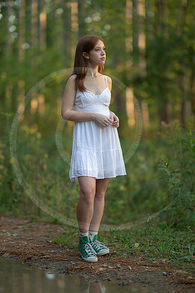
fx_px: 691
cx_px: 98
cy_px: 146
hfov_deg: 16.1
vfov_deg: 23.9
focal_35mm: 85
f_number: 1.2
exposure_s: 1/500
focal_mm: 85
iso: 160
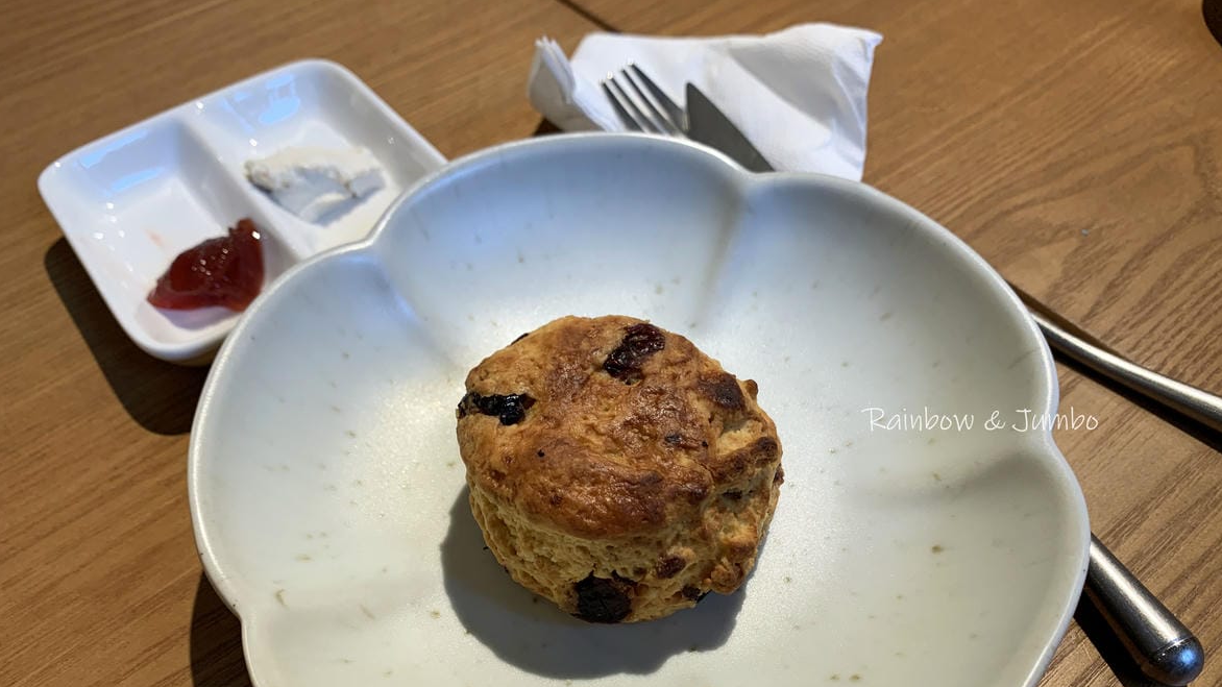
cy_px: 432
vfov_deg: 39.9
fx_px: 940
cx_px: 598
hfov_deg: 66.1
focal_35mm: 29
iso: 80
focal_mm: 4.25
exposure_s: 1/120
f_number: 1.8
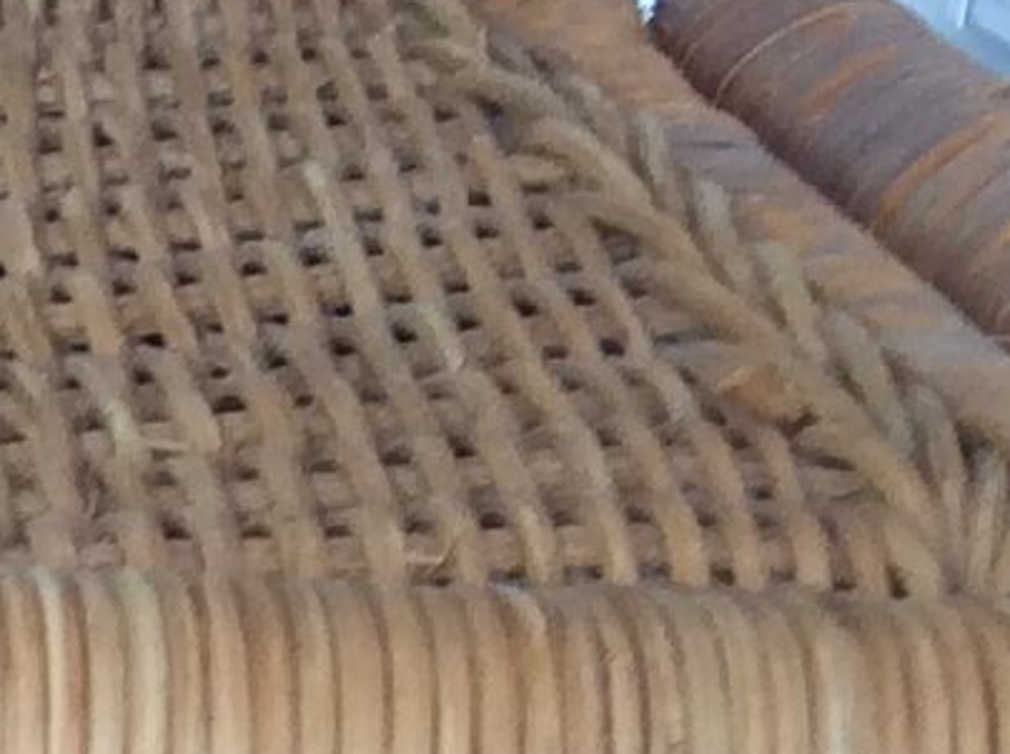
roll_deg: -1.2
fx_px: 6002
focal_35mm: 206
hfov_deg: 9.1
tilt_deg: -28.4
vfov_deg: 6.7
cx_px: -1007
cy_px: 1949
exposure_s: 1/33
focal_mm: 3.3
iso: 40
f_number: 2.4
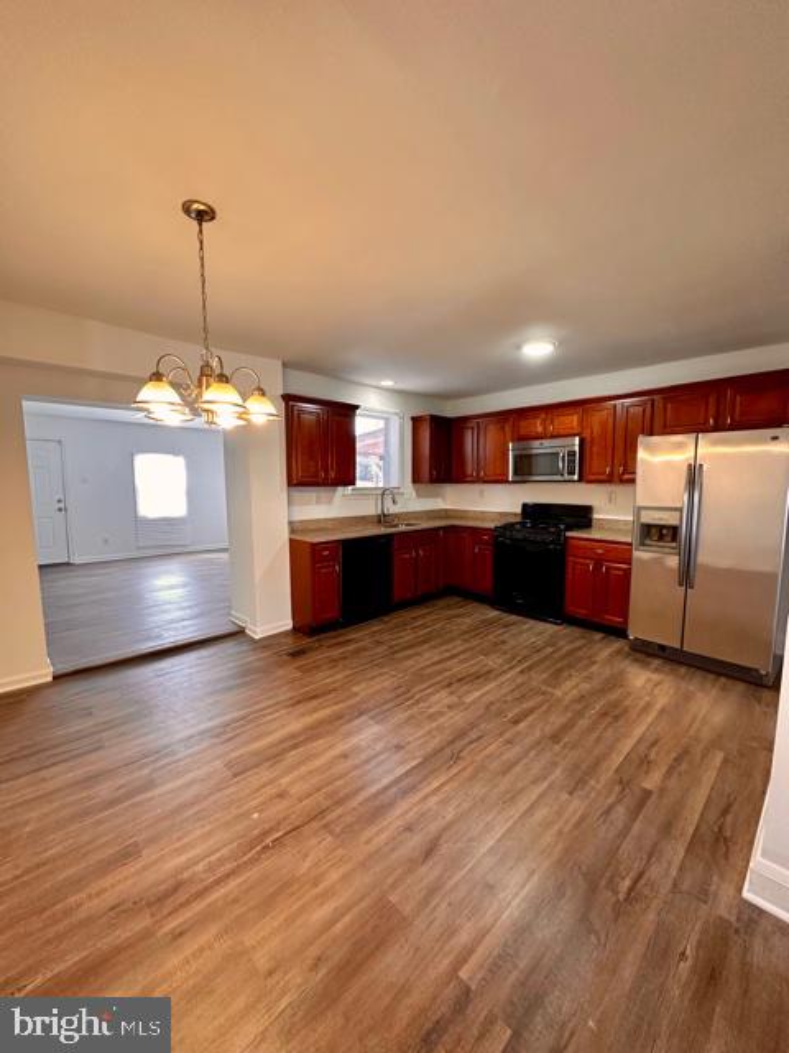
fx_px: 425
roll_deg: -0.1
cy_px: 526
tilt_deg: -5.4
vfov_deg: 102.1
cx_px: 394
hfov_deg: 85.7
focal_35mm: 14
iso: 160
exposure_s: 1/60
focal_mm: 2.22
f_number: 2.2
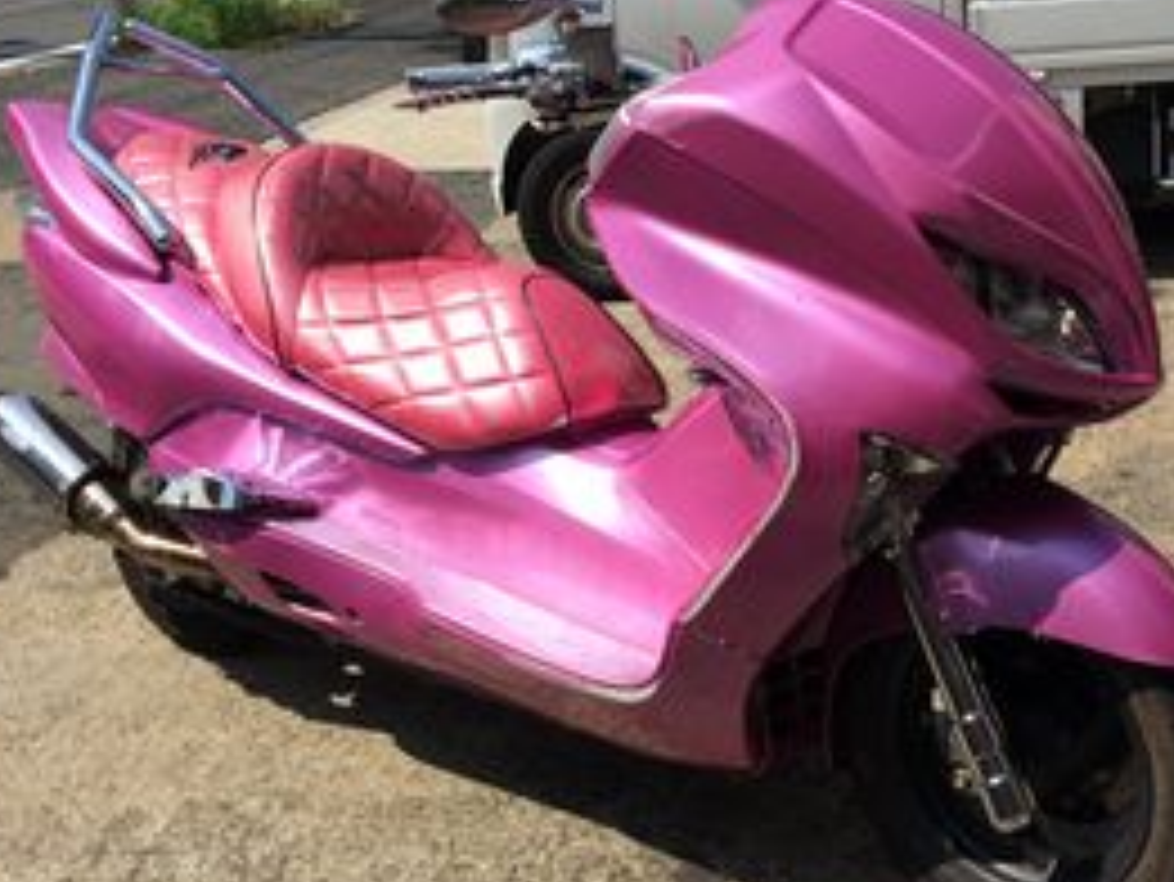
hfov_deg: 40.8
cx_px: 760
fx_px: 1561
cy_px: 382
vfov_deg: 31.5
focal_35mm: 46
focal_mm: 4.12
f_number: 2.2
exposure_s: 1/2283
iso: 40
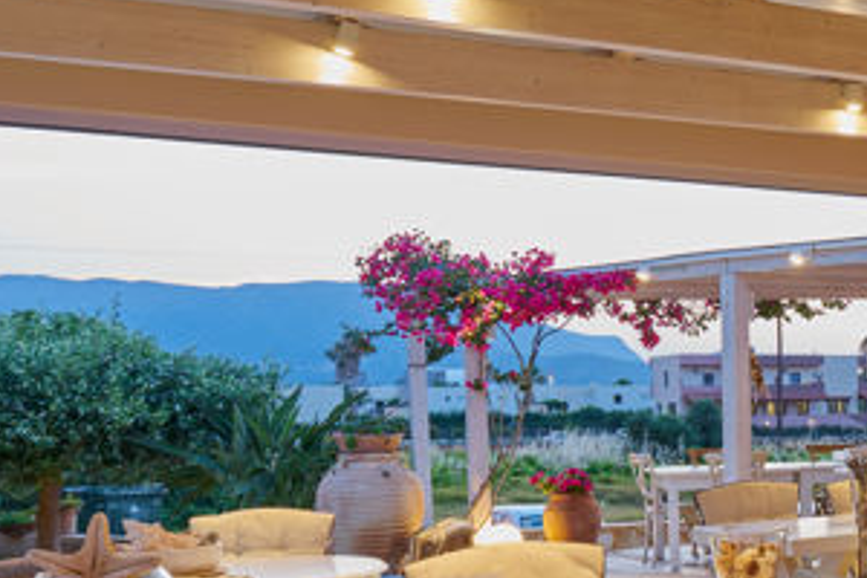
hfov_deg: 28.8
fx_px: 1397
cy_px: 462
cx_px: 1098
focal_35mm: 58
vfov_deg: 23.0
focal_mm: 17
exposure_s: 1
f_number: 8
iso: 100
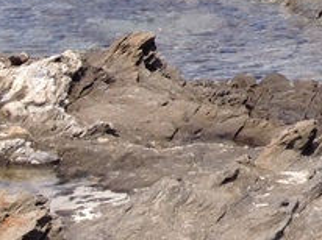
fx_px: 1895
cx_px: 885
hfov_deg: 8.5
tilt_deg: -1.9
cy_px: -318
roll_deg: +0.8
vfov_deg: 6.9
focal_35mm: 204
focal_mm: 4.28
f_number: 2.4
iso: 50
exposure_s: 1/1905
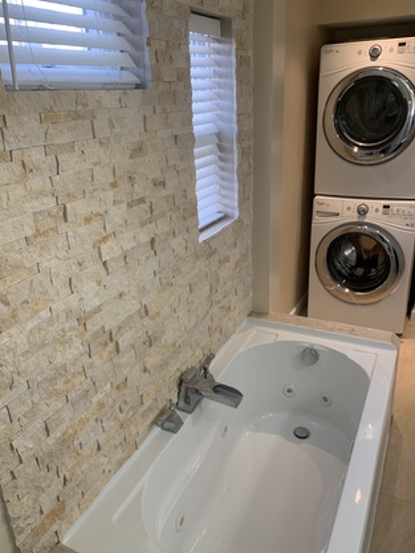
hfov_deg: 49.8
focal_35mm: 28
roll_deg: +2.1
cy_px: 276
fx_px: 447
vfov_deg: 63.4
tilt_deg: -21.3
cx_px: 214
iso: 50
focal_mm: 4.25
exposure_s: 1/60
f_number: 1.8
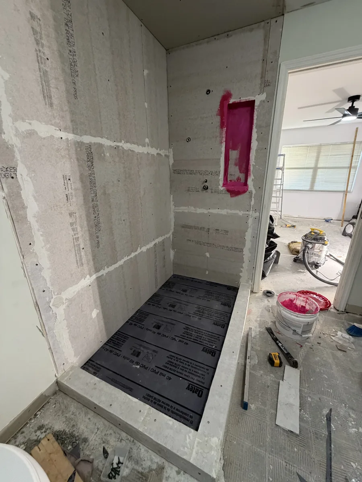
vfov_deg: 102.1
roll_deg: +0.3
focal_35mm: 14
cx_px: 181
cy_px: 241
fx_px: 195
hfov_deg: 85.7
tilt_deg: -18.3
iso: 250
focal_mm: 2.22
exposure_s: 1/60
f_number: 2.2
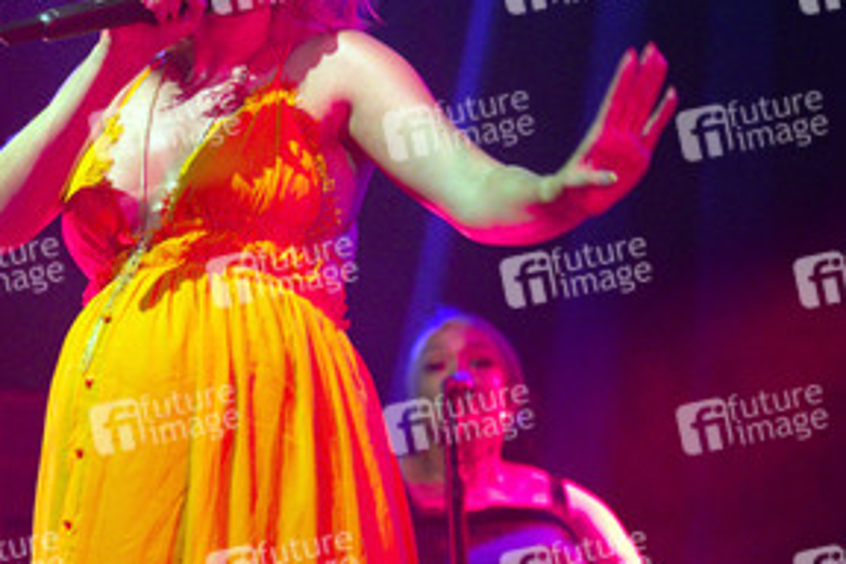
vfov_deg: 11.2
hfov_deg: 16.7
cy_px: 200
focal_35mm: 122
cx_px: 204
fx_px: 2867
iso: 1600
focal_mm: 78
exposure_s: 1/125
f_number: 2.8
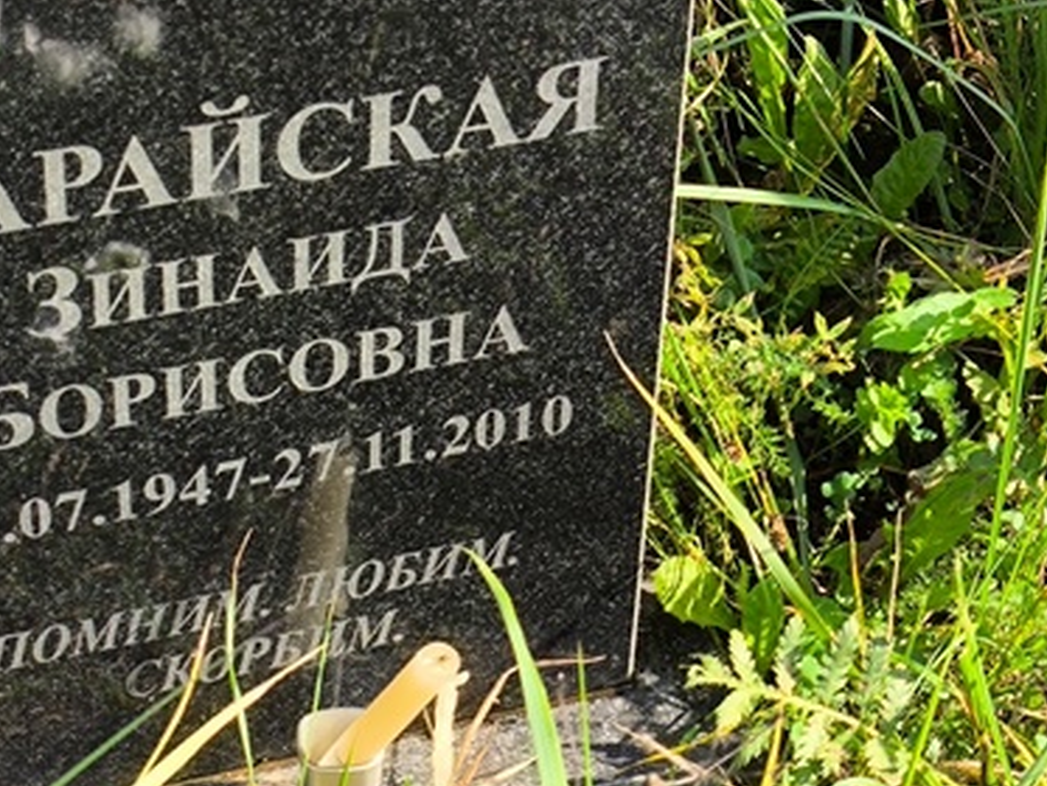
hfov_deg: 18.3
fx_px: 3237
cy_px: 340
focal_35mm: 107
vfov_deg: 13.8
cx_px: 347
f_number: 1.7
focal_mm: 4.71
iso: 50
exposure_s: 1/491
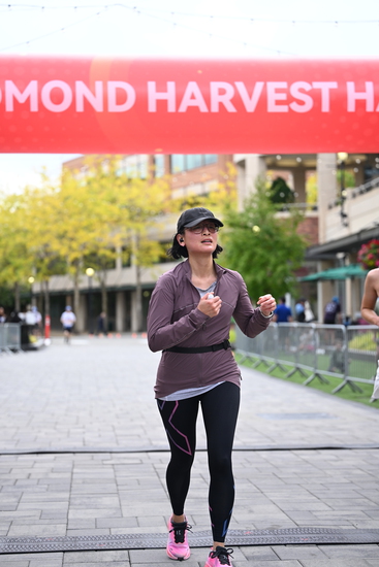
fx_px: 1105
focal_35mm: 70
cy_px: 284
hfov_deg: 19.5
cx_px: 190
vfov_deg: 28.8
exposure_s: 1/2000
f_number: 2.8
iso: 640
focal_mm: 70
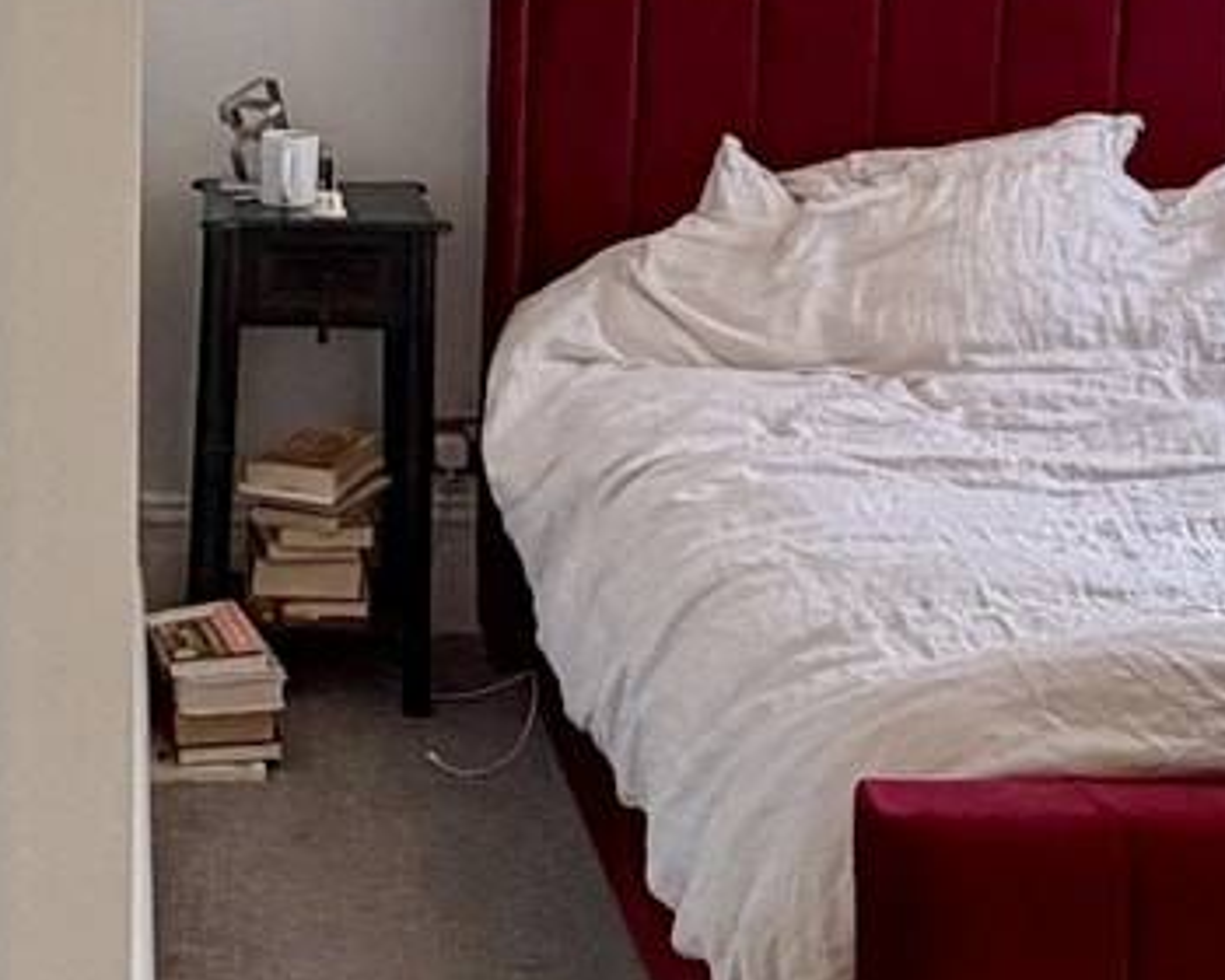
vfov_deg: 18.3
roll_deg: -0.2
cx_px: 290
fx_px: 2900
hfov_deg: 23.6
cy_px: -161
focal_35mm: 80
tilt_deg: -2.4
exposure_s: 1/50
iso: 200
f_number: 2.2
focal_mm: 2.22
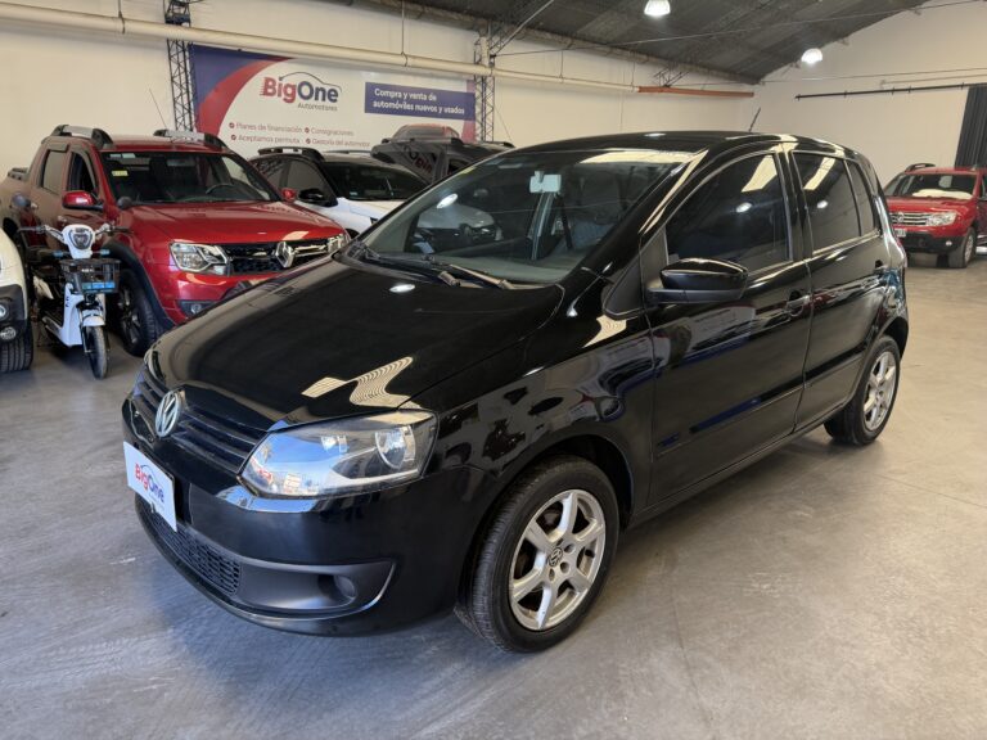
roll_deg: -1.1
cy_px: 370
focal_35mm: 24
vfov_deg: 56.8
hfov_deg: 71.6
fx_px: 684
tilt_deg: -14.4
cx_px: 494
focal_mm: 6.76
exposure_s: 1/121
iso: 200
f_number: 1.78
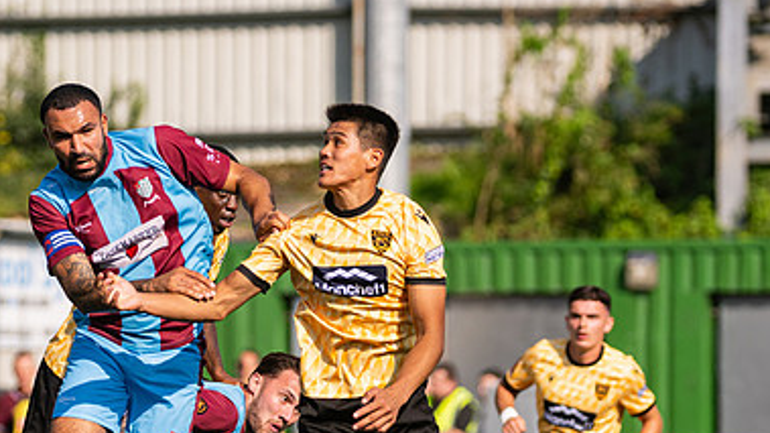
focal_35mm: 434
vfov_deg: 2.8
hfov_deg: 5.0
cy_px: 310
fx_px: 8859
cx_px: 266
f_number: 2.8
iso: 200
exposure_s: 1/3200
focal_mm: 180
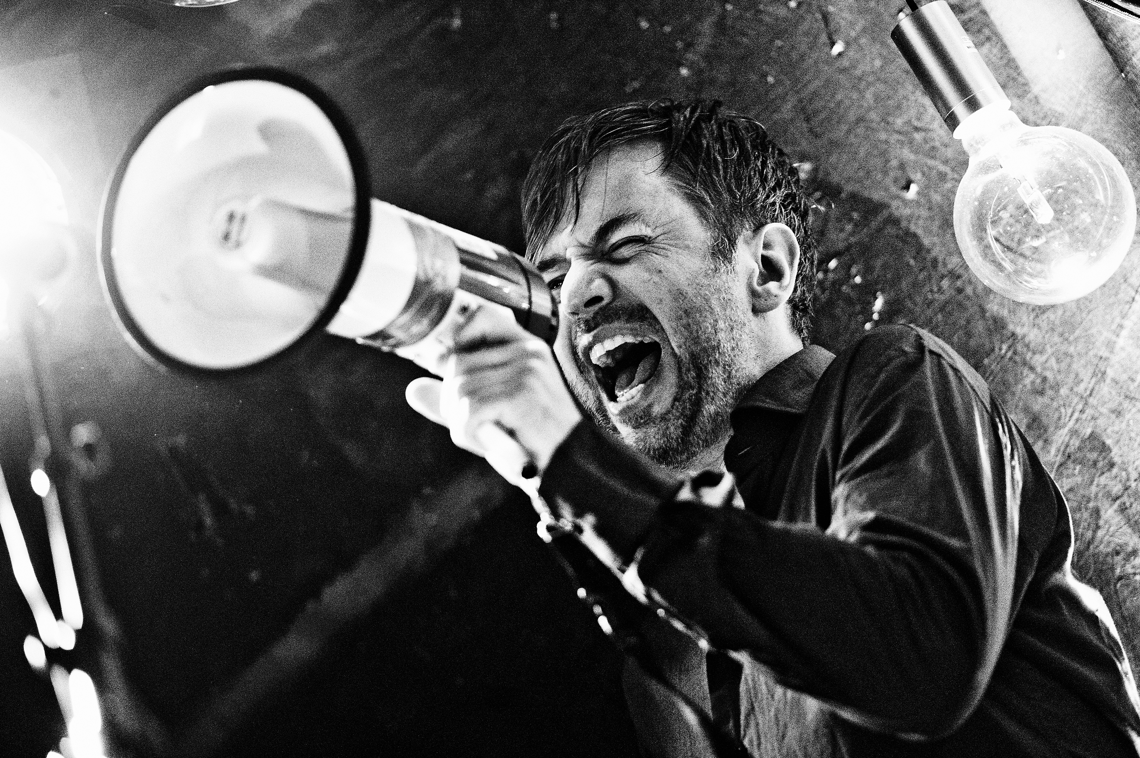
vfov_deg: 7.2
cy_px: 379
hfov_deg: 10.8
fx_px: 6013
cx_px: 570
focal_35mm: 190
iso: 5000
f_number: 2.8
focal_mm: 190
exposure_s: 1/160
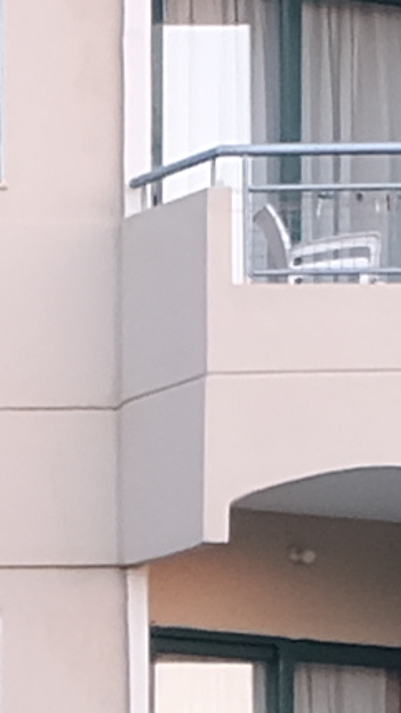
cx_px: -752
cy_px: 1588
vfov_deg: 6.2
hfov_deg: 3.6
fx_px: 6311
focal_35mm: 334
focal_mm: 18.8
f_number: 2.8
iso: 400
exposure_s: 1/60
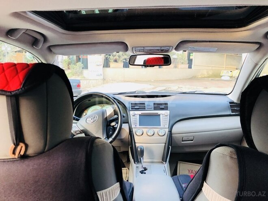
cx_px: 134
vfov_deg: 49.7
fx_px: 217
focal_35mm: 28
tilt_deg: -5.0
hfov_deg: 63.4
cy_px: 100
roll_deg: -2.4
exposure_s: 1/25
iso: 40
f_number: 1.8
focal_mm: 4
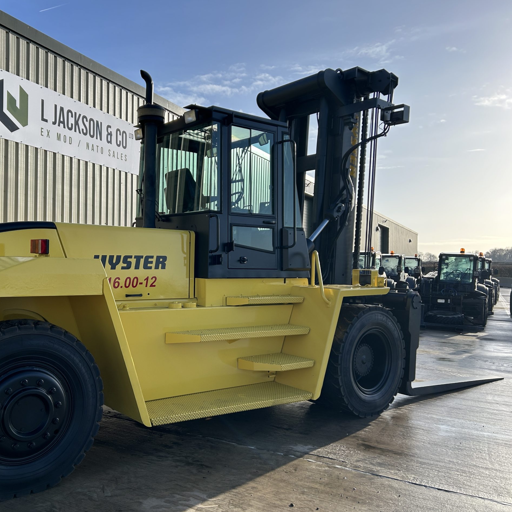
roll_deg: -0.9
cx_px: 169
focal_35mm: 31
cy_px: 254
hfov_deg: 51.5
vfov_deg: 52.5
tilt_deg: +1.0
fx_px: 519
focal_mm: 5.7
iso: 50
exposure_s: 1/2994
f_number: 1.5
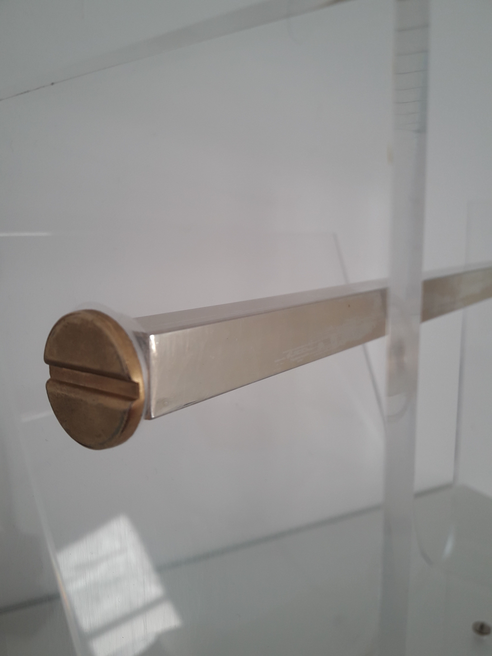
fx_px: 531
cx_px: 246
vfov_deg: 63.4
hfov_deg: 49.7
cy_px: 328
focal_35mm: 28
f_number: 1.9
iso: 40
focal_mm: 3.7
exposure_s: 1/212
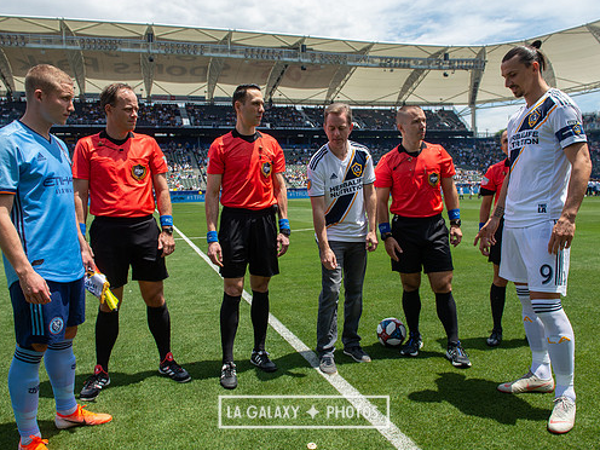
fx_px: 468
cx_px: 304
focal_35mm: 27
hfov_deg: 65.3
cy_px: 230
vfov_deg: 51.3
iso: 200
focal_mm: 24
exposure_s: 1/1000
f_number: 5.6
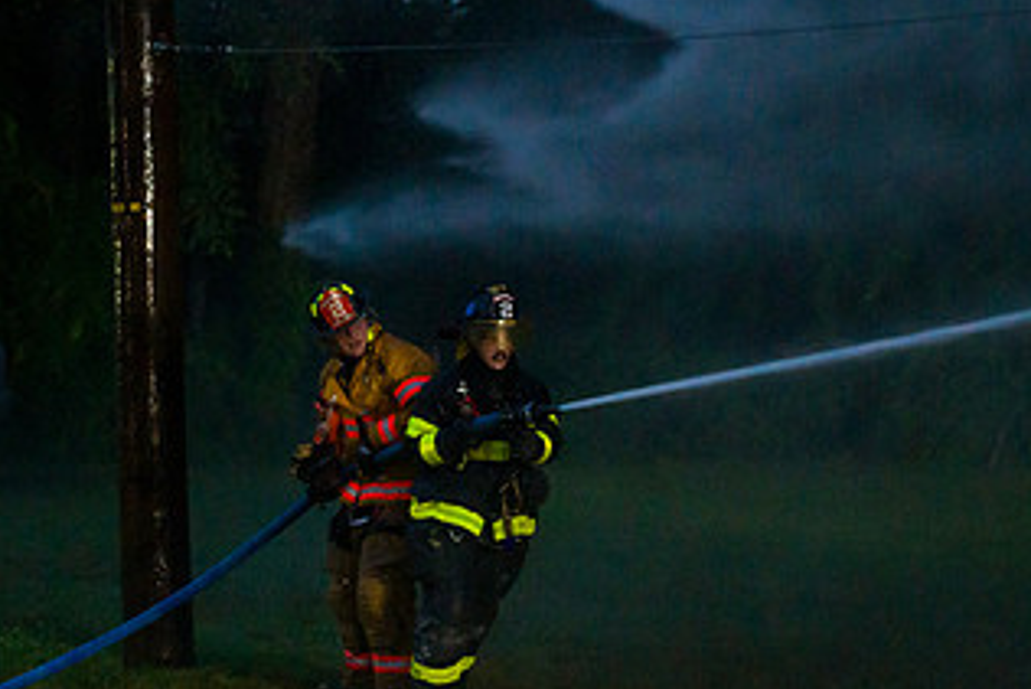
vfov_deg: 11.3
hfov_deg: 16.9
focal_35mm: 121
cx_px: 343
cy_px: 571
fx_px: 3467
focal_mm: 66
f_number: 3.2
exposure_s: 1/200
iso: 6400
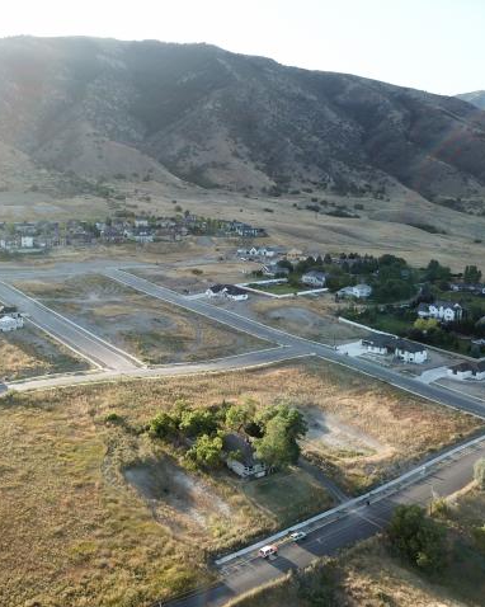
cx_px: 197
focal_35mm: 34
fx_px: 610
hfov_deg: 43.1
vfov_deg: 52.9
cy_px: 304
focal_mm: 4.73
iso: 100
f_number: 2.2
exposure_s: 1/359
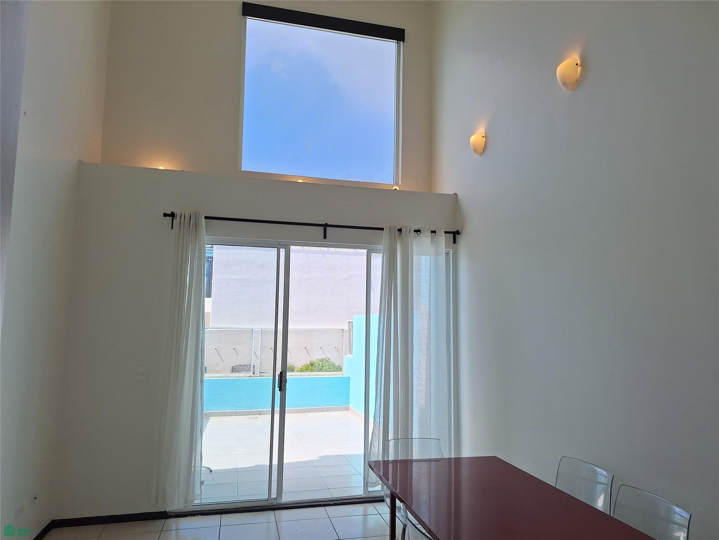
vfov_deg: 58.9
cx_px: 360
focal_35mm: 23
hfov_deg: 73.9
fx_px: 478
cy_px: 270
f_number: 1.8
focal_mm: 5.54
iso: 40
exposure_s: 1/1294
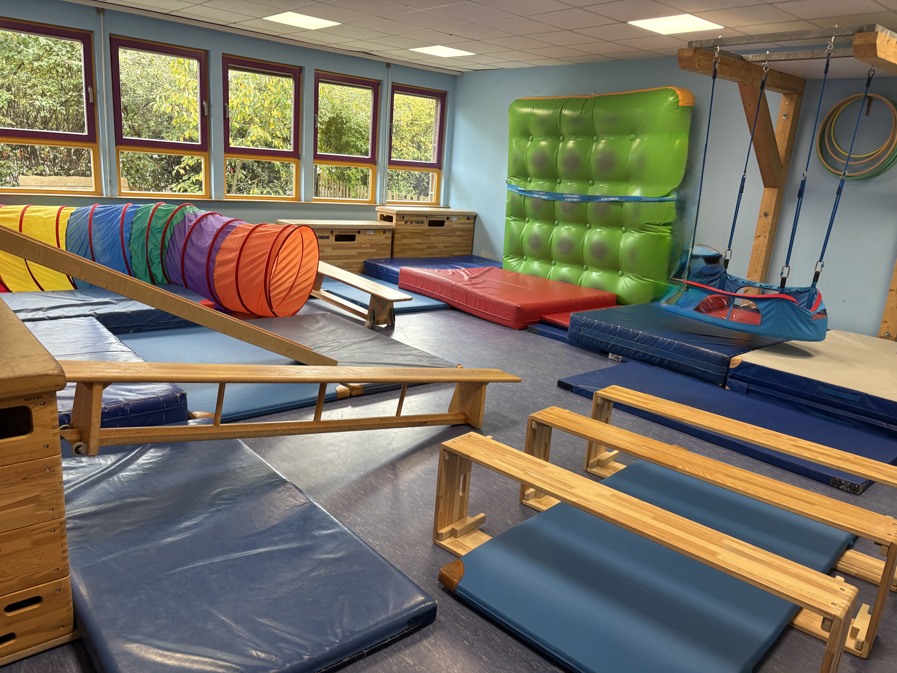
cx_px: 448
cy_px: 336
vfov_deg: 53.1
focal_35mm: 26
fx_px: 674
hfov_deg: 67.3
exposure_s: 1/100
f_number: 1.6
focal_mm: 5.96
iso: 125
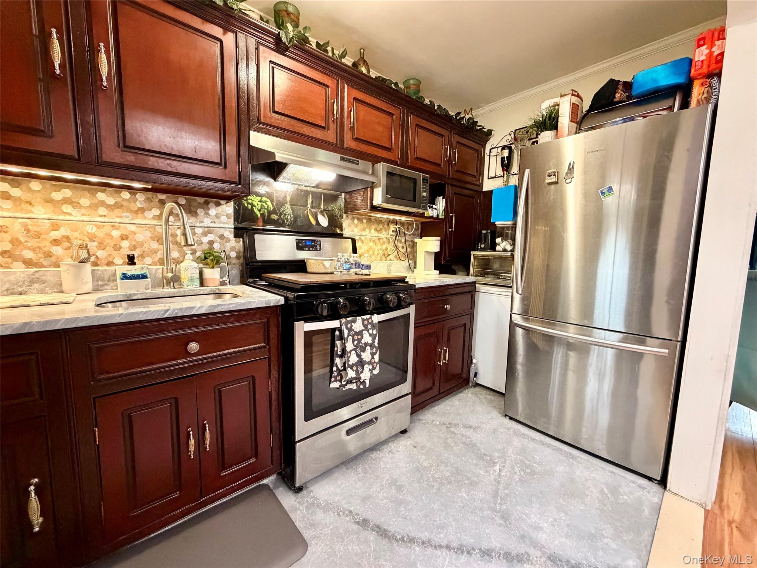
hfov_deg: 102.1
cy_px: 284
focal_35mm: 14
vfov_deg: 85.7
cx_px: 378
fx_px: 306
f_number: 2.2
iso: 640
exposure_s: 1/60
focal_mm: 2.22
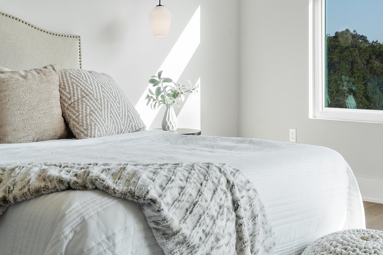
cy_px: 65
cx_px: 260
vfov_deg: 23.5
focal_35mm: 57
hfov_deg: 34.7
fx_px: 606
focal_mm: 35
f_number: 8
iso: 100
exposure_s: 1/8
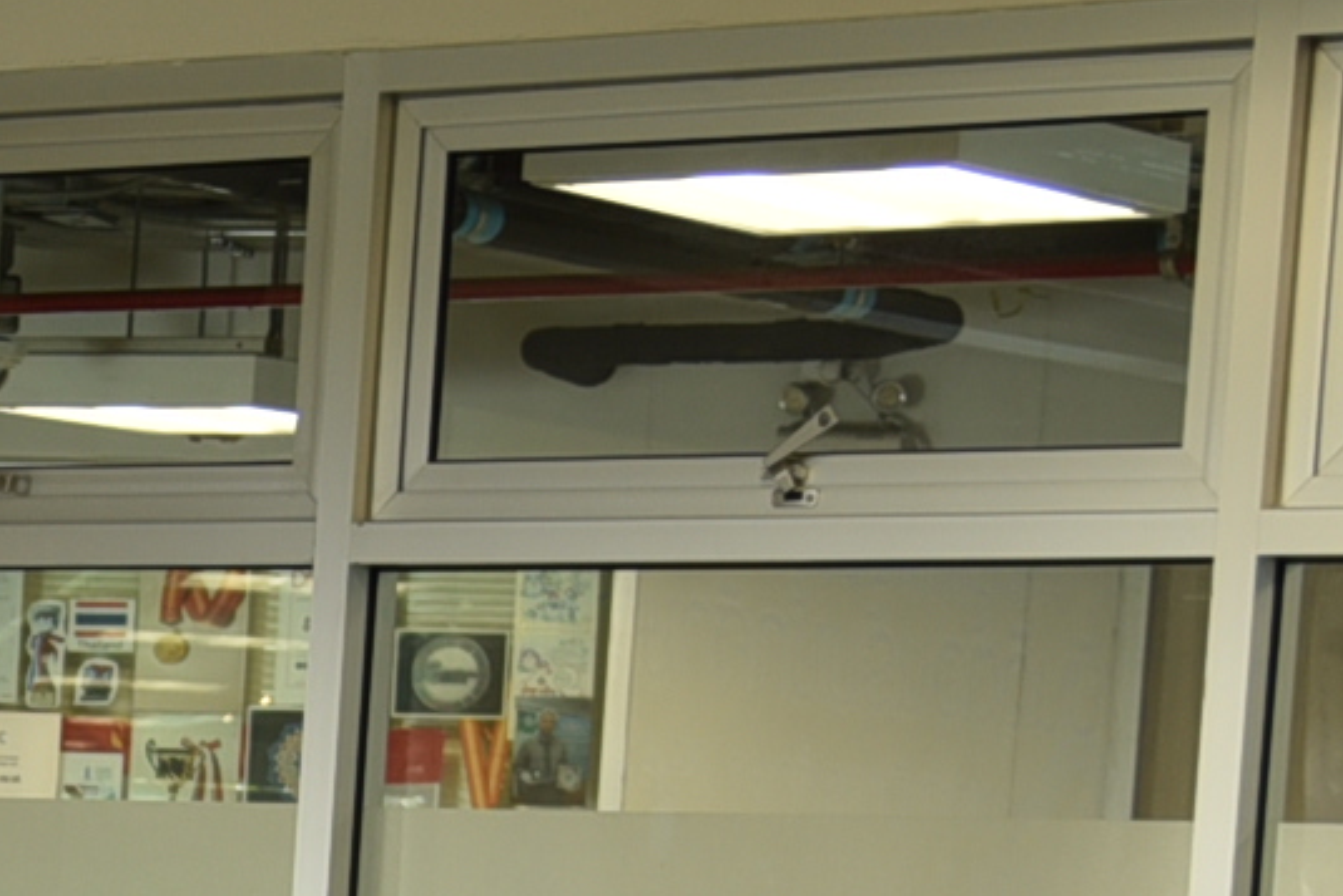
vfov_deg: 7.0
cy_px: 1576
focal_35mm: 191
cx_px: -1047
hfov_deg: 10.2
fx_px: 7127
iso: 180
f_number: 4
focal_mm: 34
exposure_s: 1/25
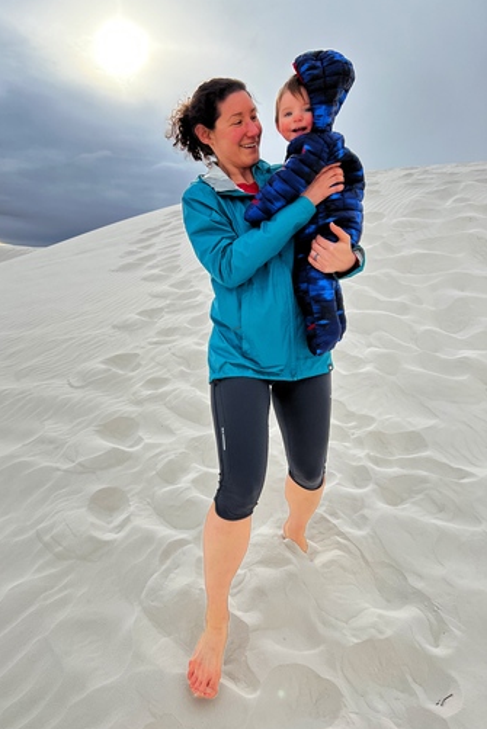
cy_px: 367
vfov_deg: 65.5
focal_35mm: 28
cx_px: 205
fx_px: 568
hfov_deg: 46.3
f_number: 1.5
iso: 50
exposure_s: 1/3831
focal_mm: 5.7
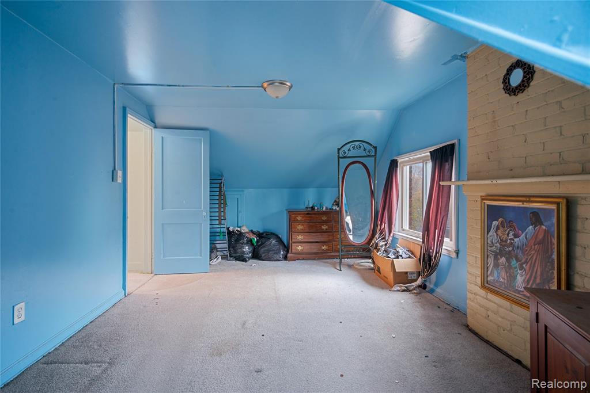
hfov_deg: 61.9
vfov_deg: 43.6
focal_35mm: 30
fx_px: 492
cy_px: 196
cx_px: 295
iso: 320
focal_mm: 30
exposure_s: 1.6
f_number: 9
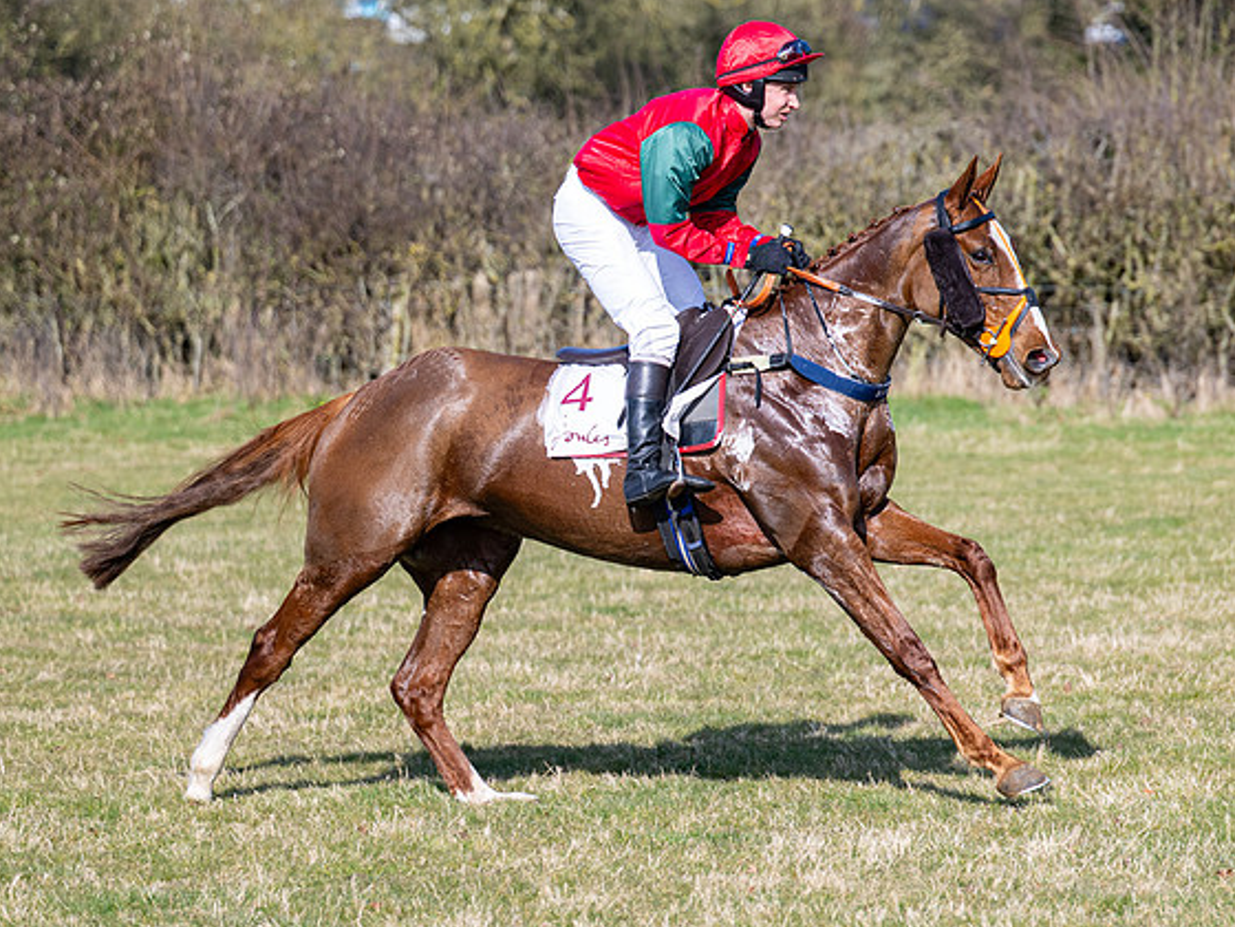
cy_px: 505
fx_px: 7207
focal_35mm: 202
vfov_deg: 7.4
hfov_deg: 9.8
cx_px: 700
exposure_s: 1/3200
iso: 200
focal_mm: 102
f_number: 2.8
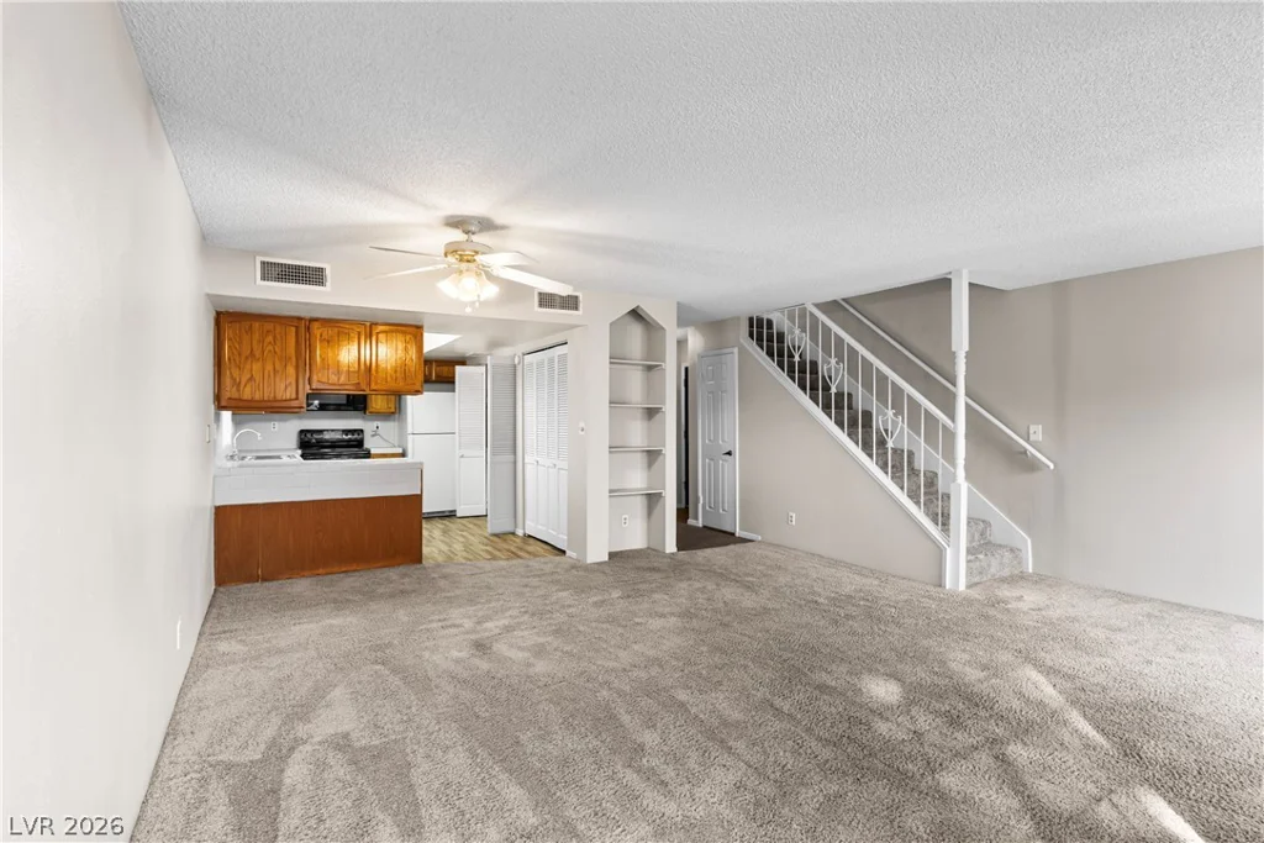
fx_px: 597
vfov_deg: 70.5
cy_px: 422
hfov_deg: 93.3
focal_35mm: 17
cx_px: 632
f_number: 8
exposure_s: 1/20
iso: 500
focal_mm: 17
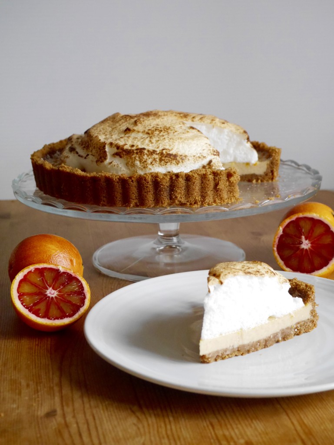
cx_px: 167
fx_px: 797
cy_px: 222
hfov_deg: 23.7
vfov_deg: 31.2
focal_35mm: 62
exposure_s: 1/60
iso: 2500
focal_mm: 31
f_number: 5.6
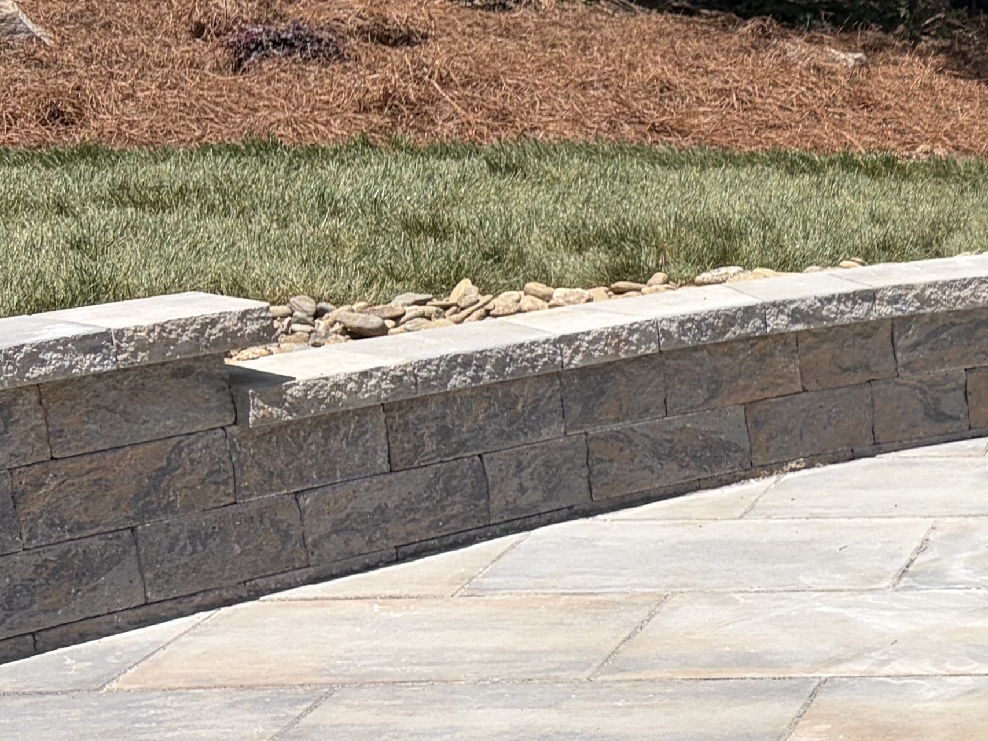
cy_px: 435
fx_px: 2483
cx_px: 1534
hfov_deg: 19.3
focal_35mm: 87
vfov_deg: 17.0
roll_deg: +2.1
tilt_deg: -12.4
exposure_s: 1/6993
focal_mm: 5.96
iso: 64
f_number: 1.6
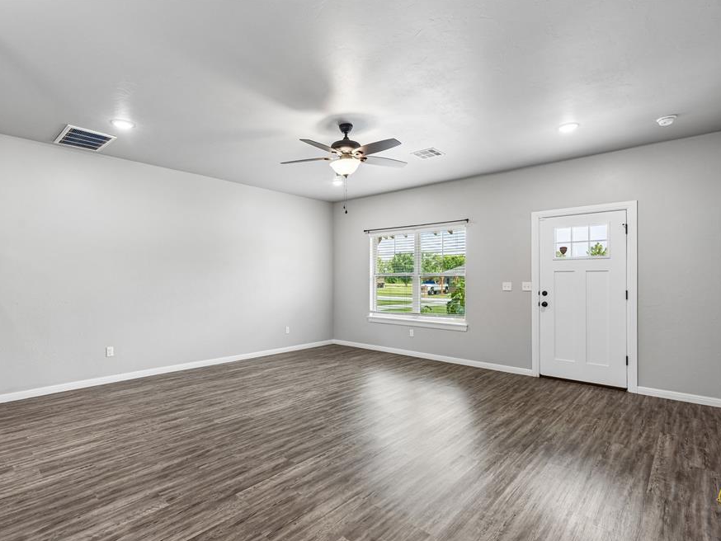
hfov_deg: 87.7
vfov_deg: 71.6
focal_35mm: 18
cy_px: 277
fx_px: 375
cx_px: 341
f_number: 8
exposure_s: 1/80
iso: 200
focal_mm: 16
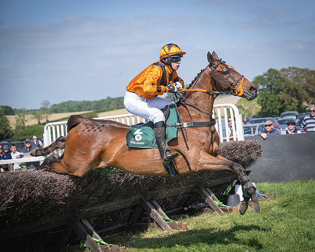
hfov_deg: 24.2
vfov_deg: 19.4
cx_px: 189
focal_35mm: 79
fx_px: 735
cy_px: 126
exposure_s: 1/1600
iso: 200
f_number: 4
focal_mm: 70
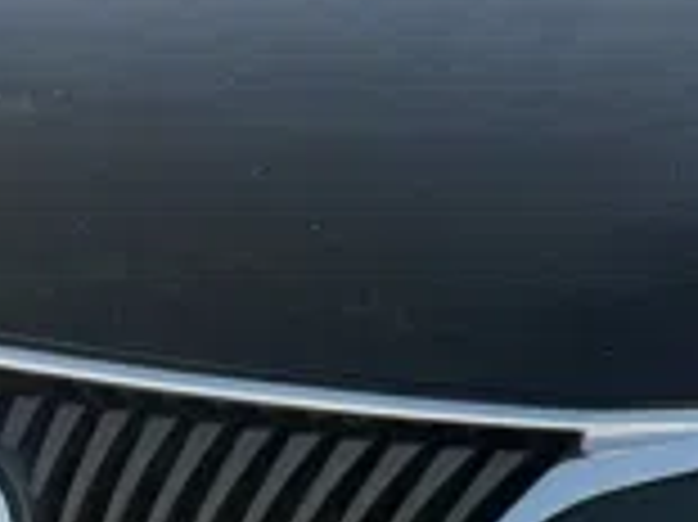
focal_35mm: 317
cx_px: 1171
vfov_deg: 4.7
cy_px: 144
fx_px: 6387
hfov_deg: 6.2
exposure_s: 1/3534
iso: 80
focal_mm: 6.76
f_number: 1.78
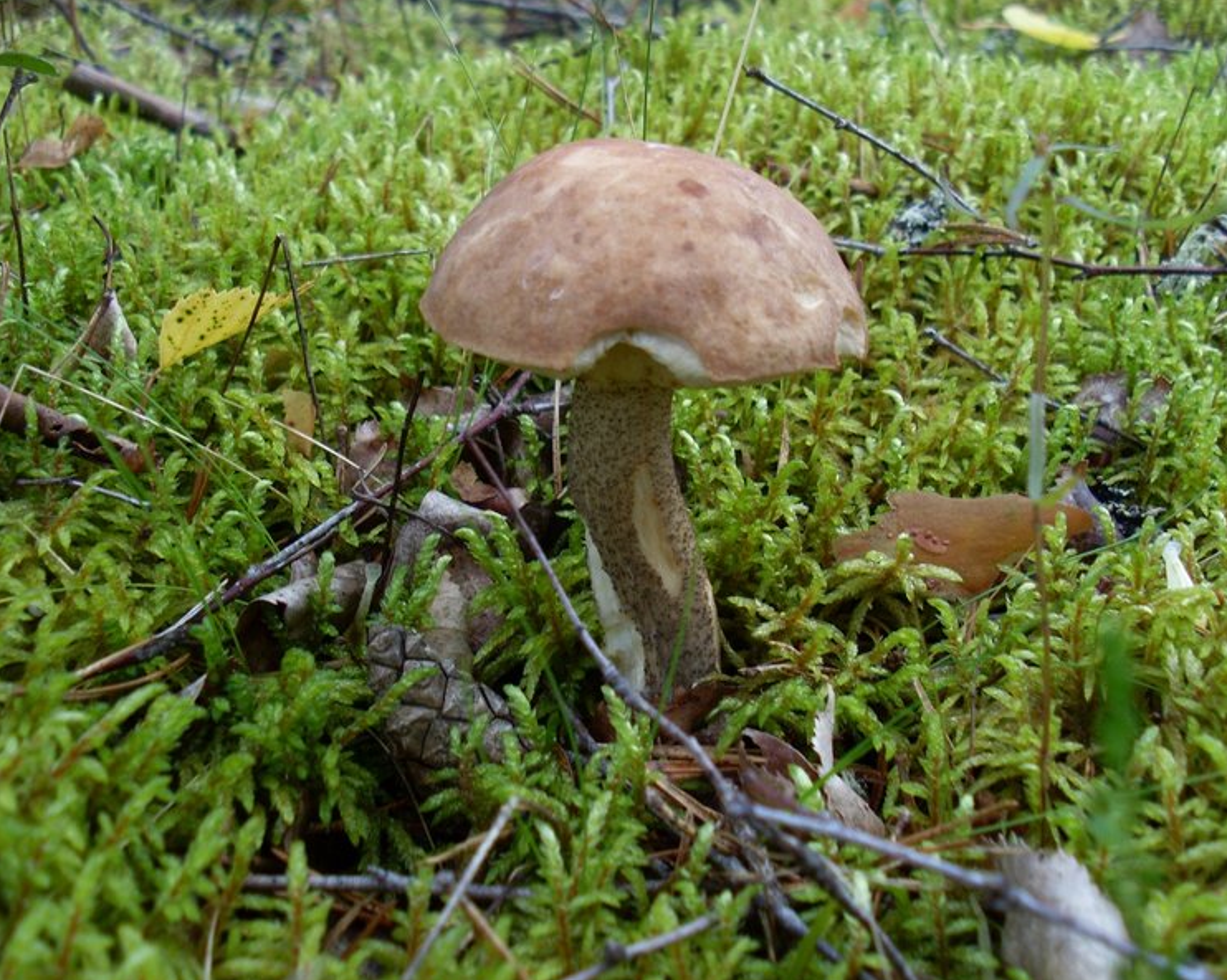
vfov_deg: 37.3
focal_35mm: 40
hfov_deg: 45.8
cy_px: 492
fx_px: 1452
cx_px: 632
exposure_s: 1/90
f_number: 3
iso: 100
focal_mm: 6.3
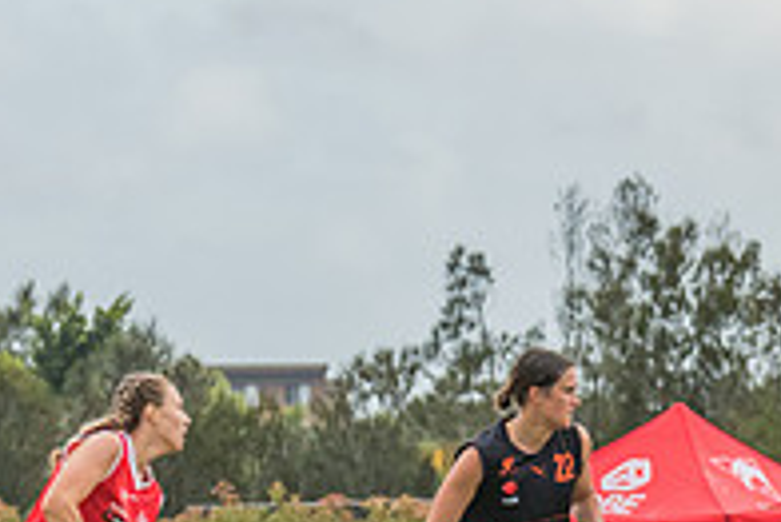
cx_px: 1343
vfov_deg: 1.7
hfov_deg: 2.5
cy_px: 334
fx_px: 17889
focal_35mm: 824
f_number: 7.1
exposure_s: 1/1250
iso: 800
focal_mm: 170
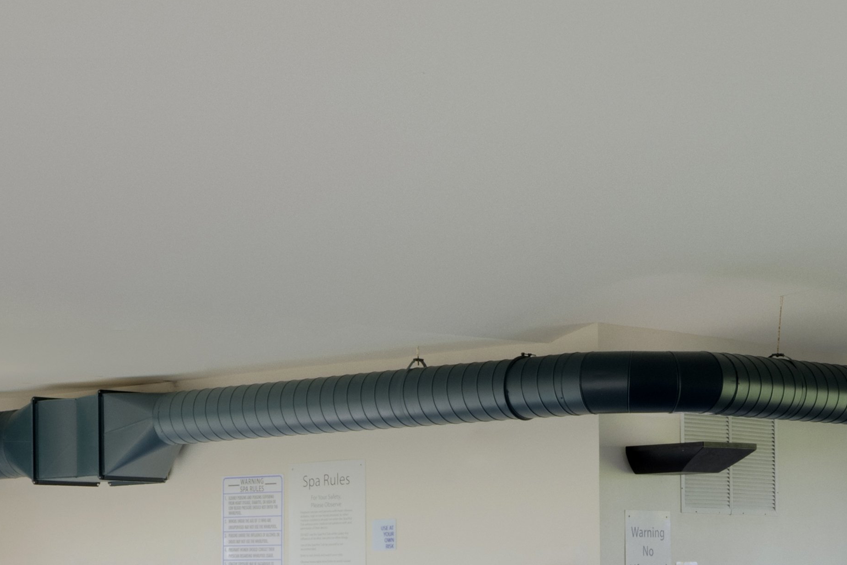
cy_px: 940
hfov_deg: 21.2
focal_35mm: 96
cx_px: 278
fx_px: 2259
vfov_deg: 13.2
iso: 400
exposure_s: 1/4
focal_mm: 24
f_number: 13
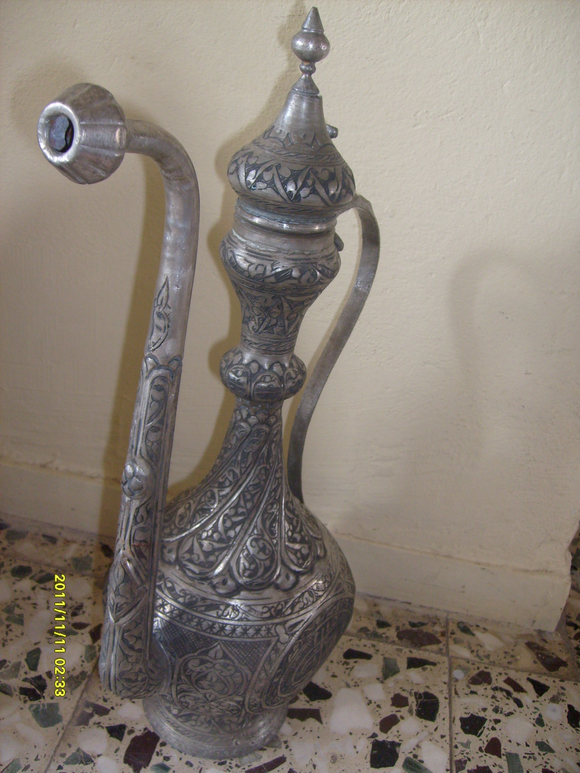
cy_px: 386
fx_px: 782
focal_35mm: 35
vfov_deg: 52.6
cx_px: 290
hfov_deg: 40.7
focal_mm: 5.8
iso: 100
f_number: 2.8
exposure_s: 1/45
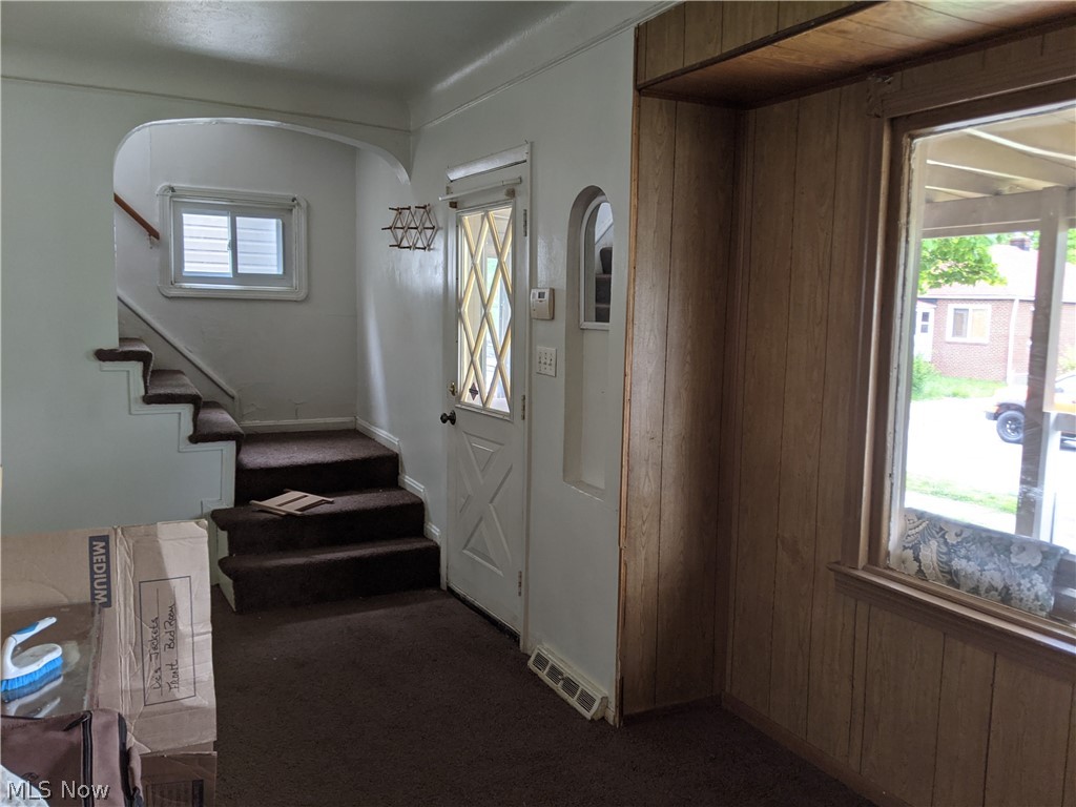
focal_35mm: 27
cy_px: 404
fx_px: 839
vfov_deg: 51.4
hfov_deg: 65.3
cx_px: 538
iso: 52
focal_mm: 4.44
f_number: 1.8
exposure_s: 1/40
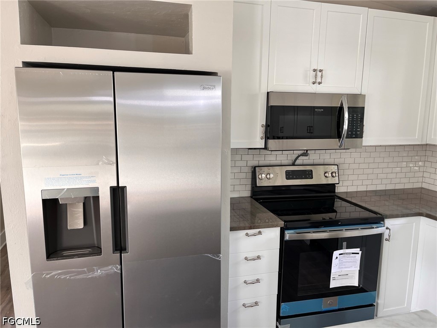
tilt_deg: -9.4
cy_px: 164
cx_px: 218
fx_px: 328
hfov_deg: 67.3
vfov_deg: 53.1
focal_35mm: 26
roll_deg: -1.6
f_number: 1.6
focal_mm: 5.1
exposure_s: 1/120
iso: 80
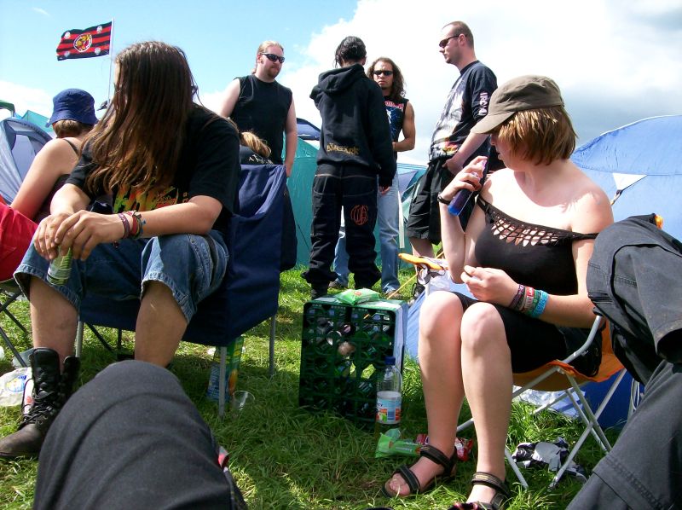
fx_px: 708
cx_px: 341
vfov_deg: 39.6
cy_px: 255
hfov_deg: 51.4
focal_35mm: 36
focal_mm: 6
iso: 80
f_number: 4.8
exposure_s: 1/345
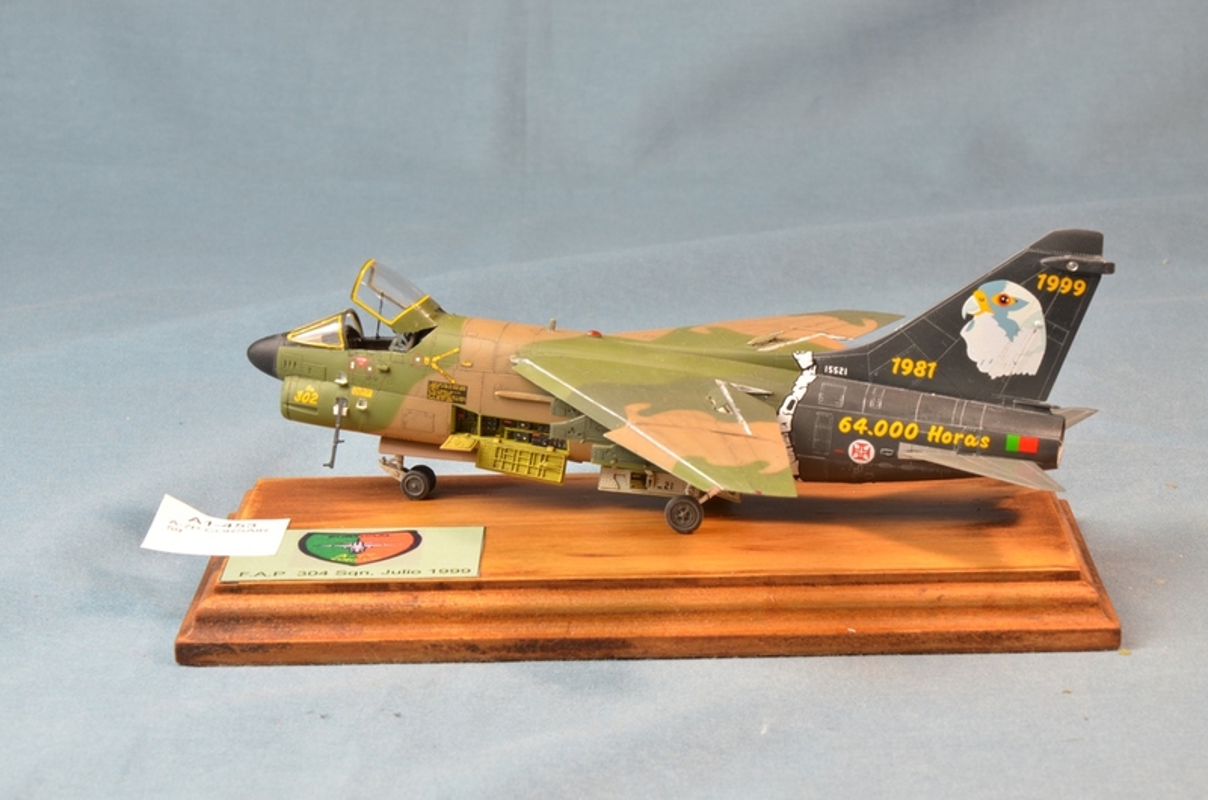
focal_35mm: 105
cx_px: 604
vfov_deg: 13.0
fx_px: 3516
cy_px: 400
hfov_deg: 19.5
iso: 200
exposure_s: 1/1.3
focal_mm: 70
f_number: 20
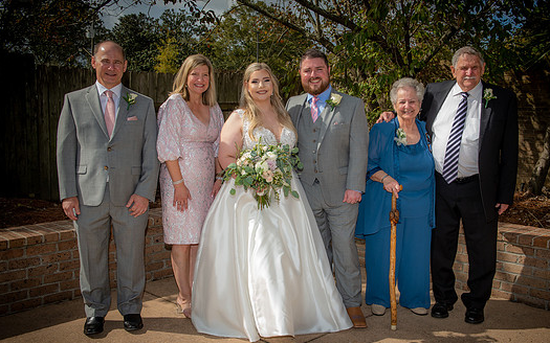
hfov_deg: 53.9
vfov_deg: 35.3
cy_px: 184
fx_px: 540
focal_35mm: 36
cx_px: 301
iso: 50
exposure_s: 1/200
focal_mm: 32
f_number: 8
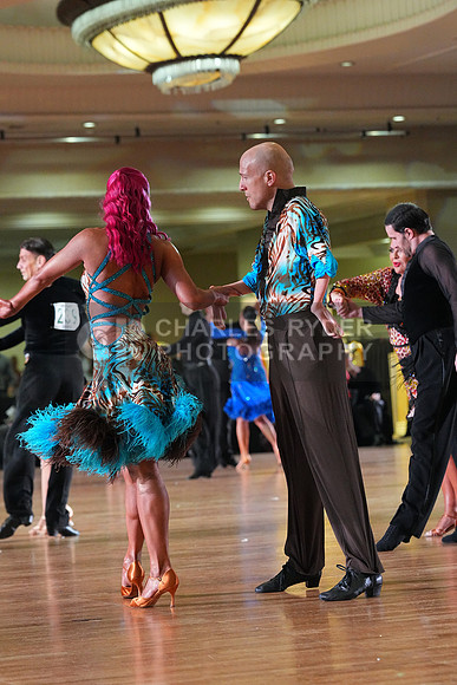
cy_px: 342
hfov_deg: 10.3
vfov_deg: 15.4
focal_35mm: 133
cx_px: 228
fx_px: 2531
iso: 8000
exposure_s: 1/400
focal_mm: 133
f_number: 5
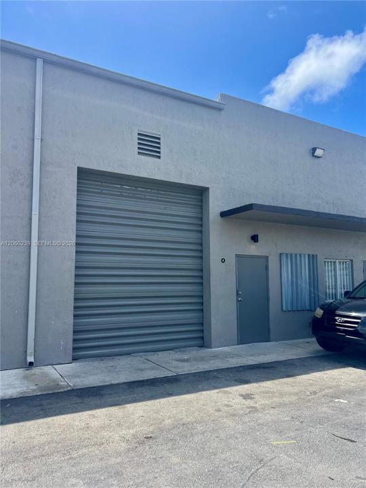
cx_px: 183
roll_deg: +1.6
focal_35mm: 26
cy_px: 244
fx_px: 367
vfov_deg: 67.3
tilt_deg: +6.6
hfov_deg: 53.1
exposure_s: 1/3165
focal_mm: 5.7
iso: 50
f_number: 1.5
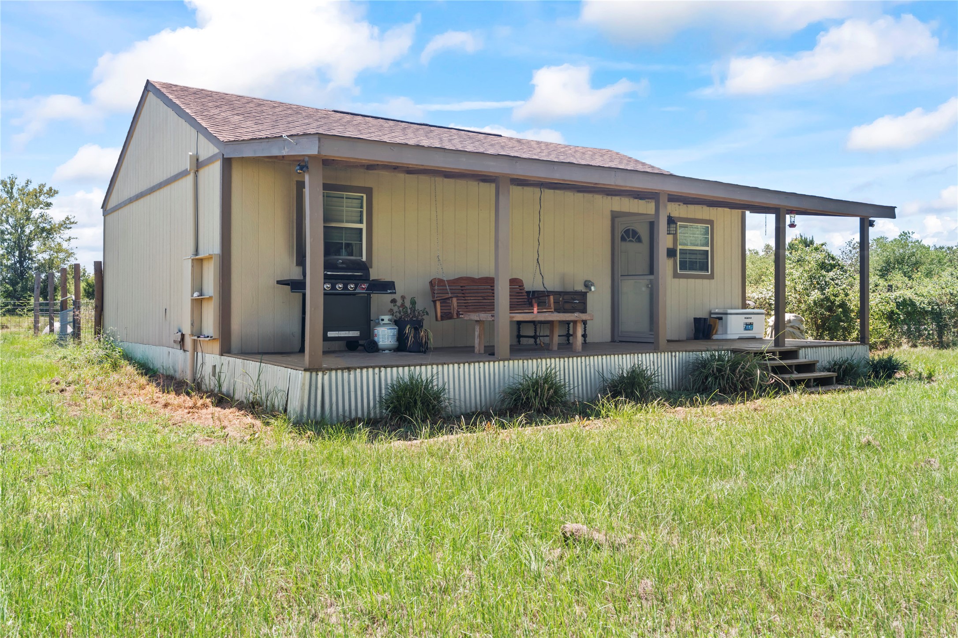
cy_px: 319
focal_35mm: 30
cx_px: 479
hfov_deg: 62.8
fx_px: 785
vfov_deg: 44.3
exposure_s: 1/25
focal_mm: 29.5
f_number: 8
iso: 400
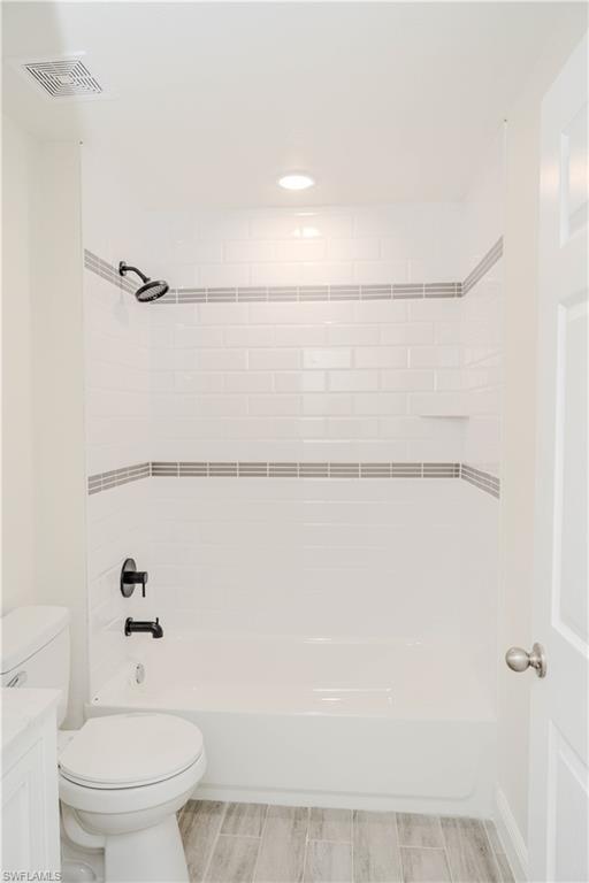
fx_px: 589
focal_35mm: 24
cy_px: 442
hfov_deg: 53.1
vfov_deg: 73.7
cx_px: 294
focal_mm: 24
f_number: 2.8
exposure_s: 1/200
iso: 500
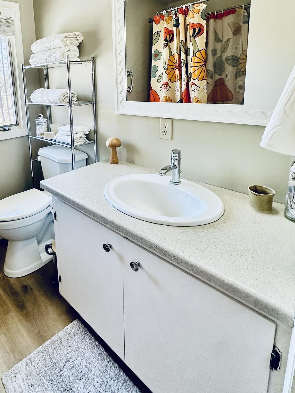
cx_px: 78
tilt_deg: -11.6
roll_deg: +1.2
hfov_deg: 58.3
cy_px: 136
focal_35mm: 22
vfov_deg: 74.4
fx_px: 250
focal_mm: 2.22
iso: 250
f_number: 2.2
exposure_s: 1/120
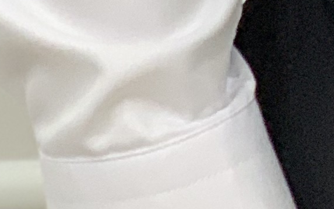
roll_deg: +0.6
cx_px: 798
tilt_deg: -15.2
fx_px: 3531
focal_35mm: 388
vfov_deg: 3.2
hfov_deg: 5.2
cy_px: -734
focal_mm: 6
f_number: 2.4
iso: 80
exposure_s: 1/122
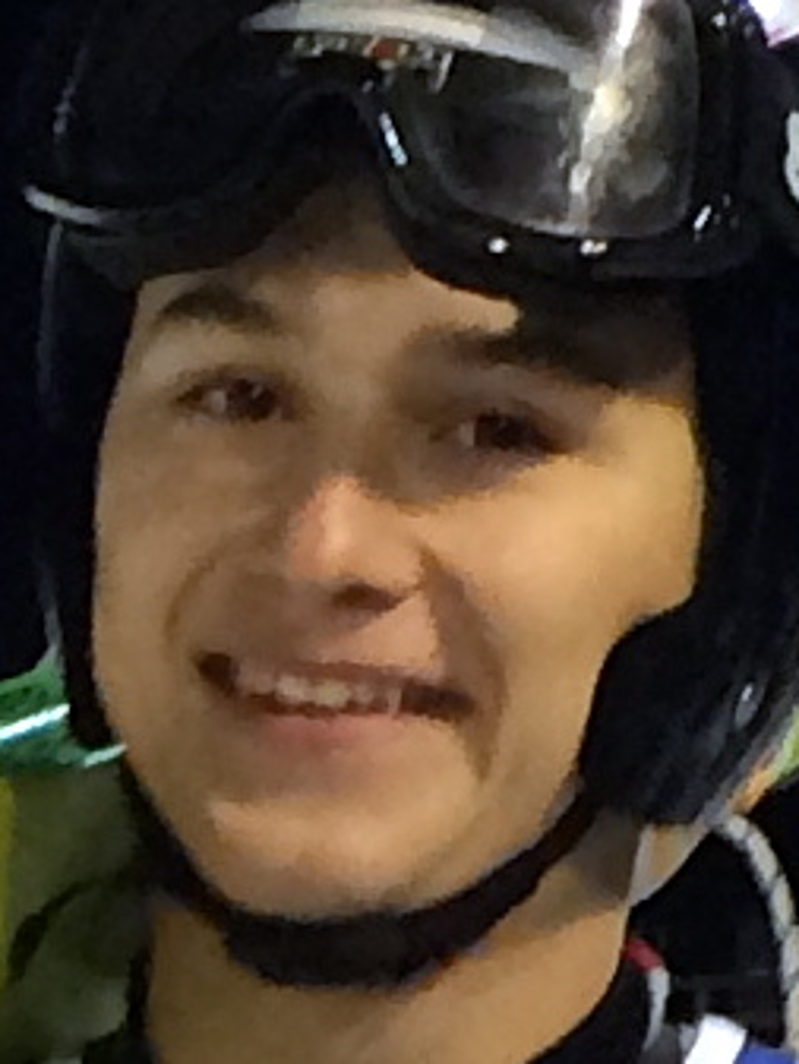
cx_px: 409
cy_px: 516
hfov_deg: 45.5
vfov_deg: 58.3
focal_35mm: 31
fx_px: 953
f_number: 2.2
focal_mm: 4.12
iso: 64
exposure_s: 1/33
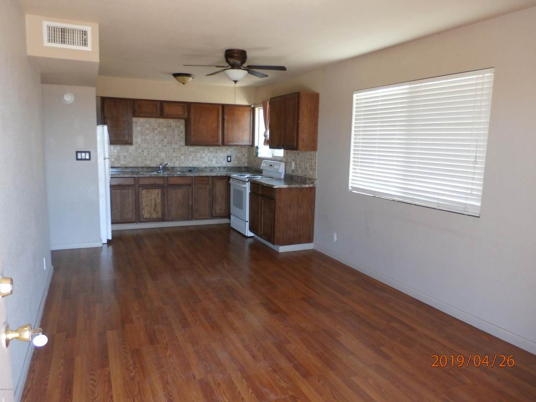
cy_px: 201
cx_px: 268
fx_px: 387
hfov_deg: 69.4
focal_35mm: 25
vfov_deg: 54.9
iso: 200
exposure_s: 1/40
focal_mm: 4.5
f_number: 3
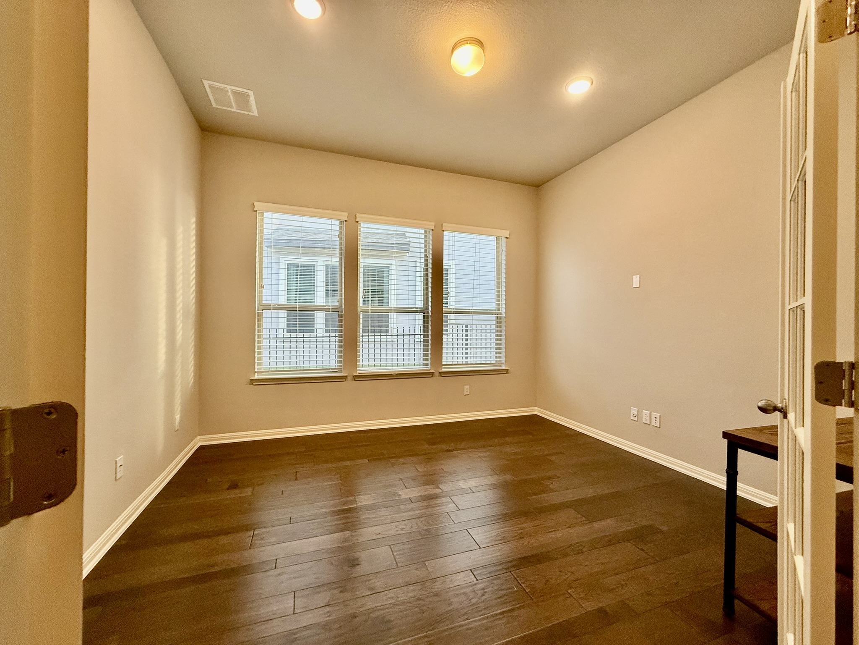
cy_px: 322
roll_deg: -0.8
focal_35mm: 14
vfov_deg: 85.7
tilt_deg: +0.9
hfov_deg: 102.1
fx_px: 347
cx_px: 430
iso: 200
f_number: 2.2
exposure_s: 1/120
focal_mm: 2.22
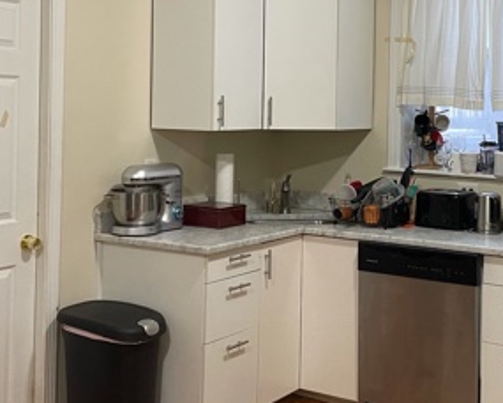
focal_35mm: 57
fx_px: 849
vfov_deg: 26.4
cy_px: 117
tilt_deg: -0.1
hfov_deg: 32.6
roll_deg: -1.1
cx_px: 355
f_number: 1.6
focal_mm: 4.2
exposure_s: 1/60
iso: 320
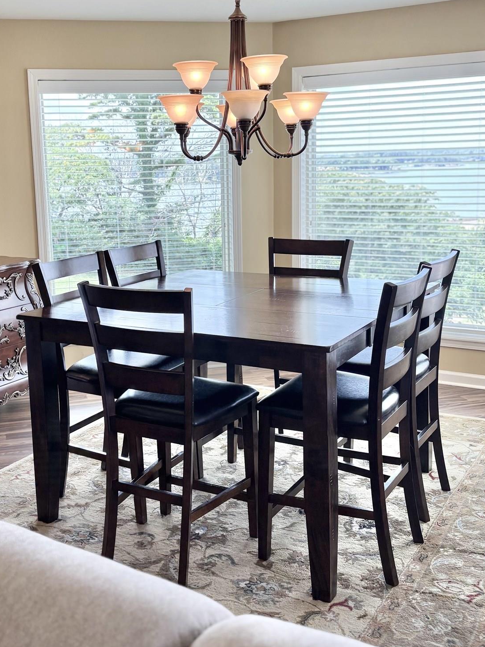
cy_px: 282
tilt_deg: -7.6
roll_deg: +2.1
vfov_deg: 45.7
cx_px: 200
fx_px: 766
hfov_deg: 35.1
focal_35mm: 41
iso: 40
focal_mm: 5.96
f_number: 1.6
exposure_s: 1/120
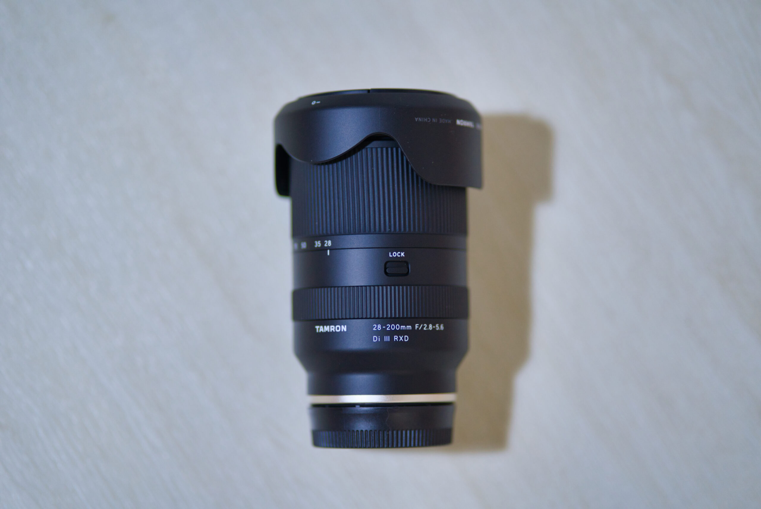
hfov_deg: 23.9
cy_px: 254
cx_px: 380
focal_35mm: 85
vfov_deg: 16.1
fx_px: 1798
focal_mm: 85
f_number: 1.8
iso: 800
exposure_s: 1/50
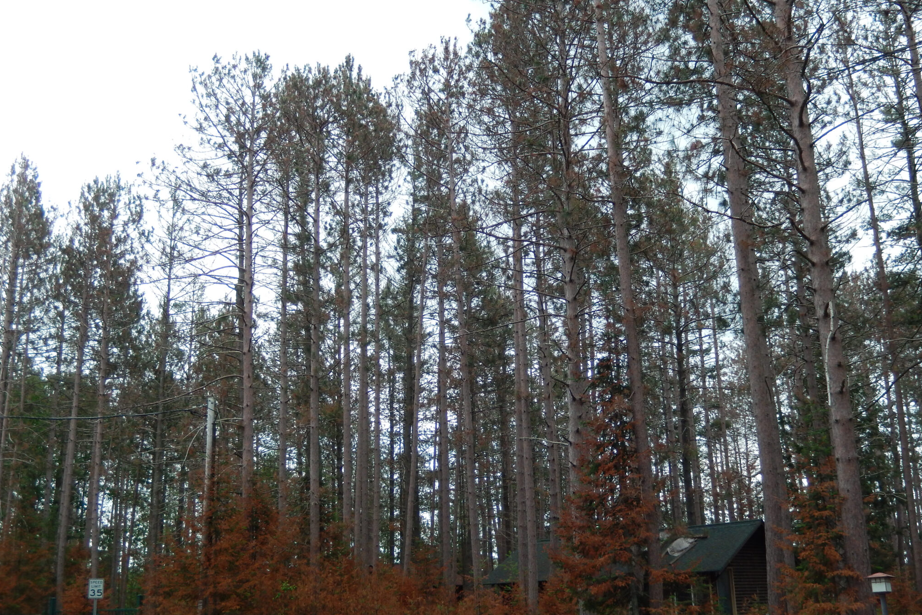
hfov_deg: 50.7
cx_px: 461
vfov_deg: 35.0
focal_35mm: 38
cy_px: 337
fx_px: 973
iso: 125
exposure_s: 1/320
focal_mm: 6.5
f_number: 4
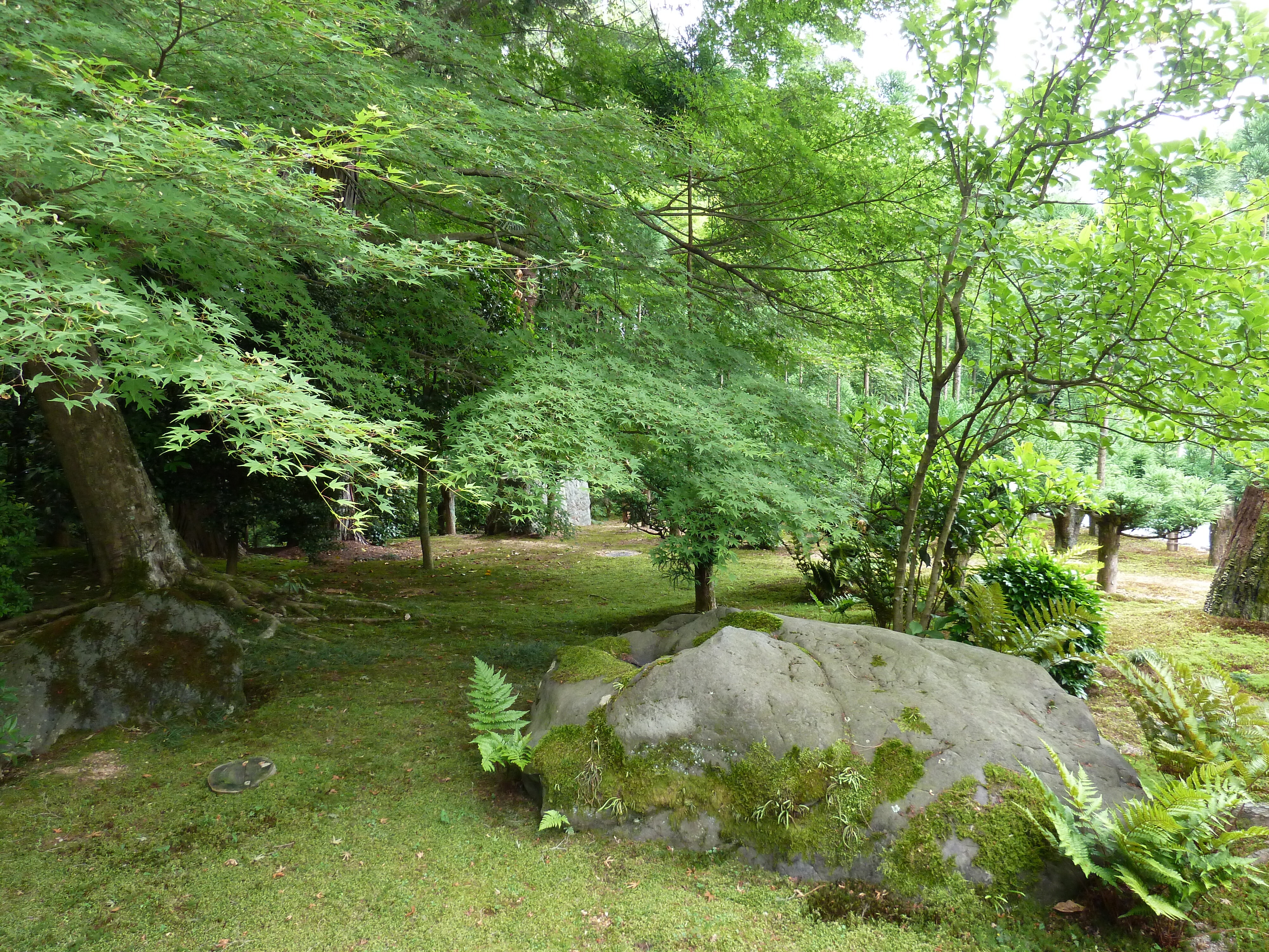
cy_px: 476
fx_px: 916
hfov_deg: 69.4
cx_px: 634
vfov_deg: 54.9
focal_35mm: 25
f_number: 3.3
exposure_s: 1/30
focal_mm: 4.1
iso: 200
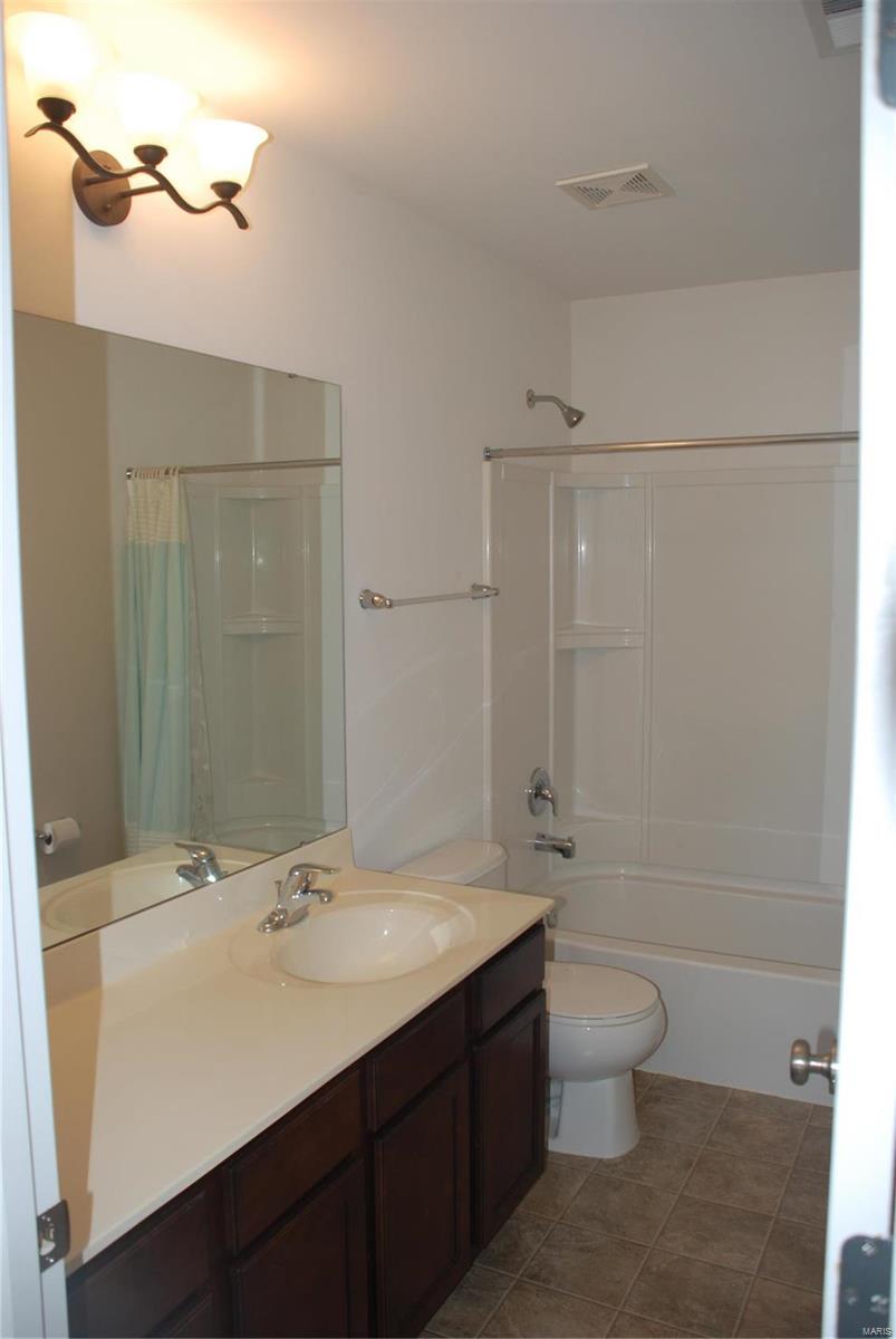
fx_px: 1117
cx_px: 448
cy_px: 670
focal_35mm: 30
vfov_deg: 61.9
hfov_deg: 43.7
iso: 200
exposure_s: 1/60
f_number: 3.8
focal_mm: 20
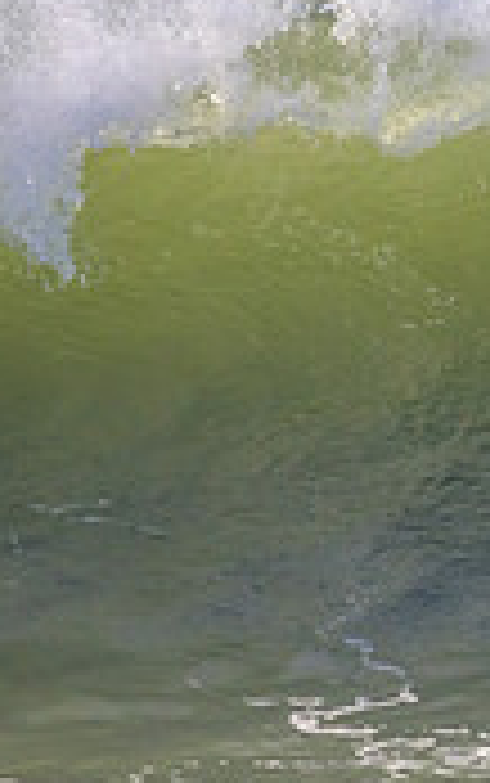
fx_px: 49958
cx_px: 1187
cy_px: 371
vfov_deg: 0.9
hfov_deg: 0.6
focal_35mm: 2342
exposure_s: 1/2000
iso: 1800
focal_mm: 690
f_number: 11
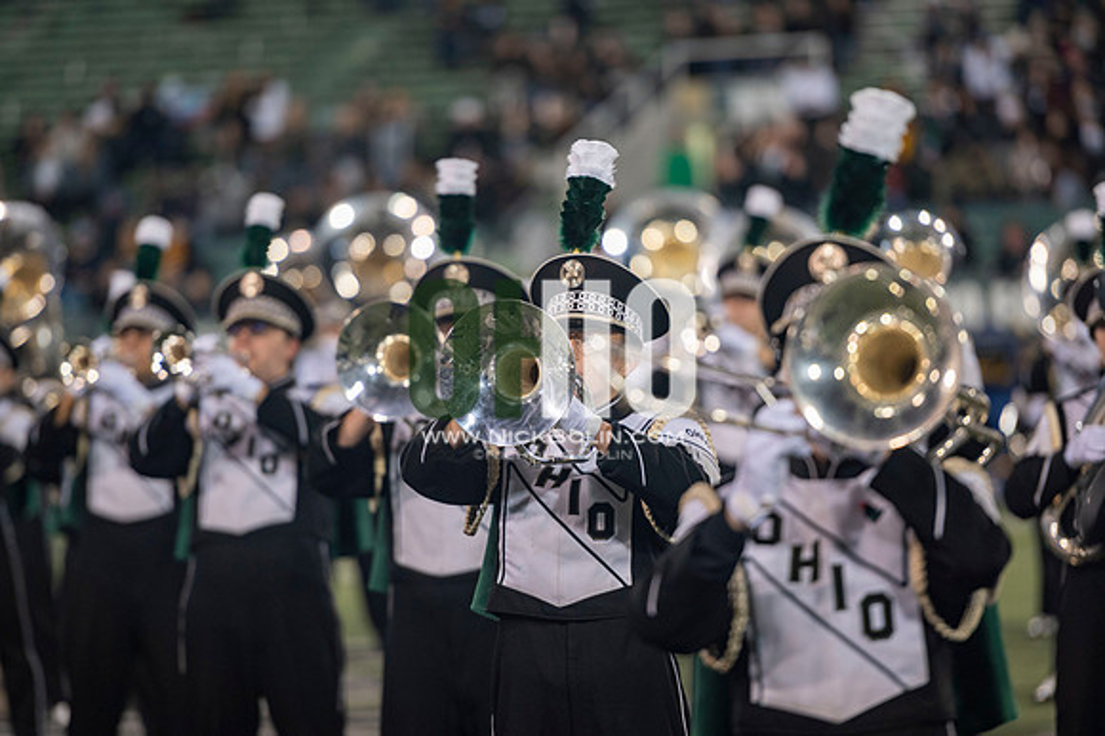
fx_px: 6135
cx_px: 552
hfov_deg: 10.3
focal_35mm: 200
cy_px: 368
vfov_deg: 6.9
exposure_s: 1/500
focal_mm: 200
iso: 1000
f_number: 2.8
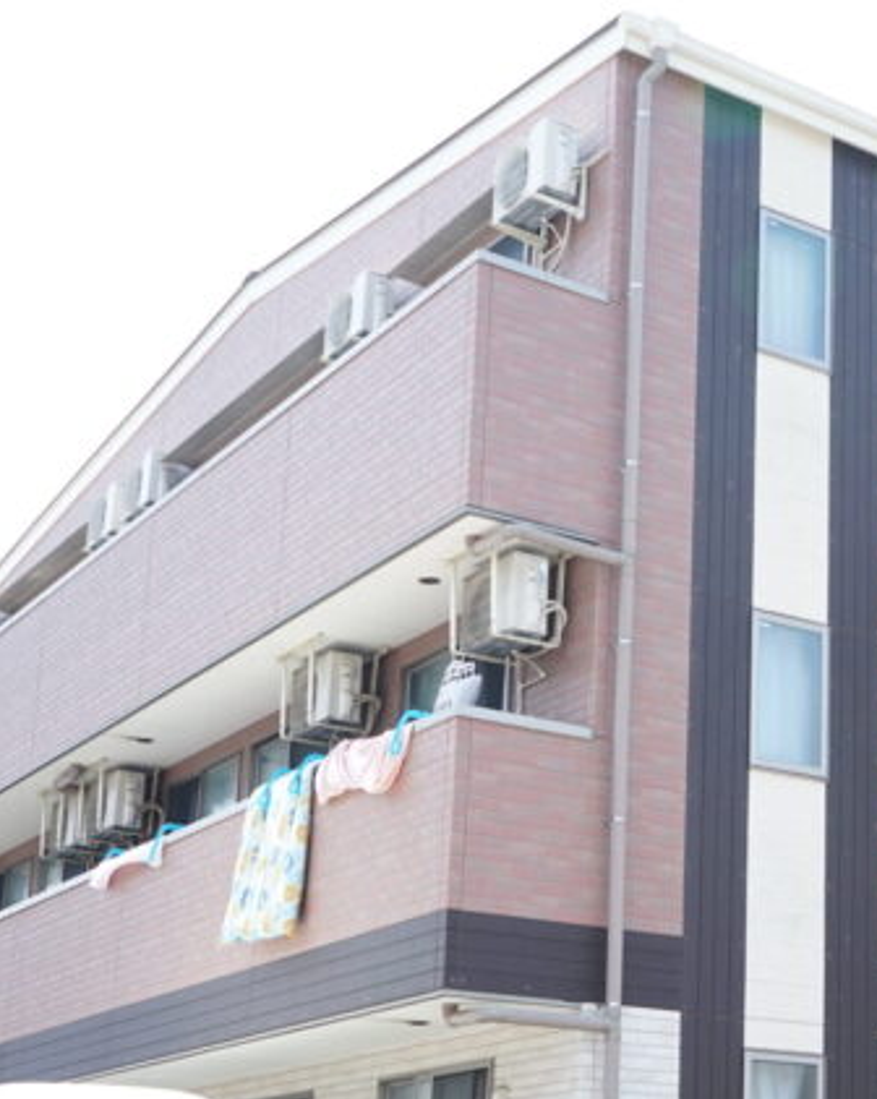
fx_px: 2079
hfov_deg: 22.5
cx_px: 955
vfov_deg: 29.2
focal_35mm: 64
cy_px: 808
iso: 400
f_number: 4.5
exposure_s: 1/800
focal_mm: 28
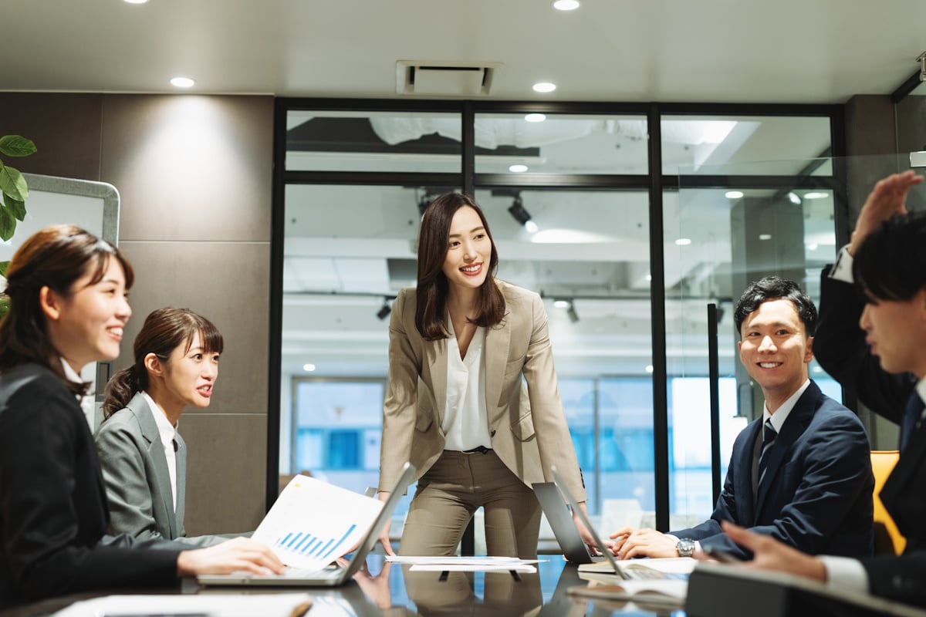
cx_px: 463
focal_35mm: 50
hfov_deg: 39.6
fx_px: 1286
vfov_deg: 27.0
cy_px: 308
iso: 500
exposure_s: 1/160
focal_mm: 50
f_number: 2.8
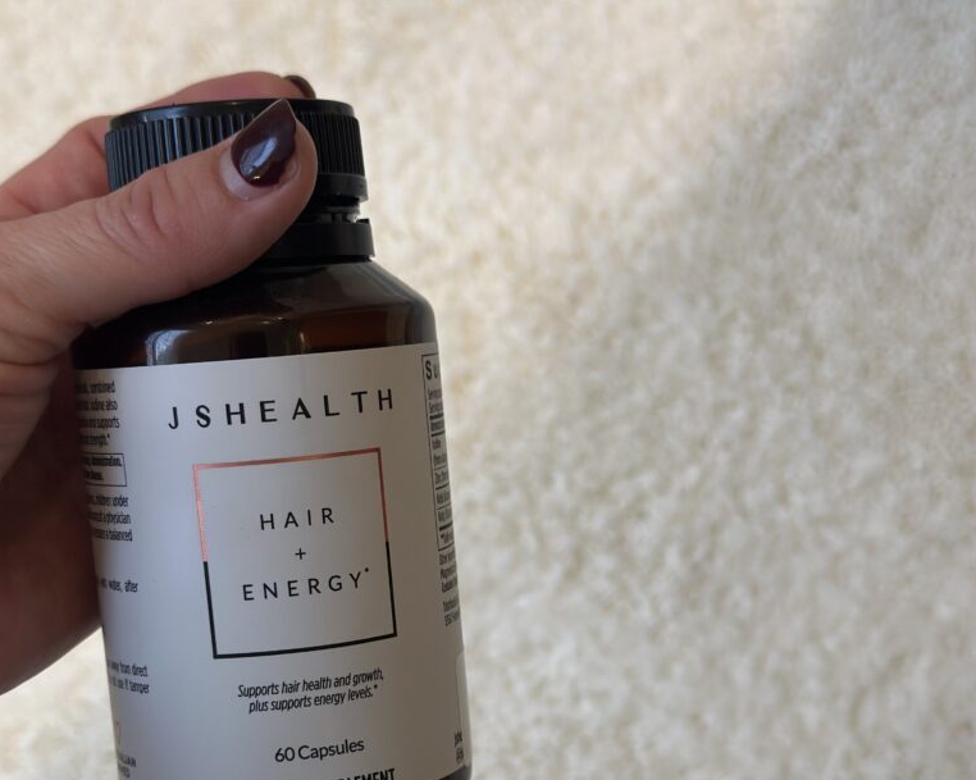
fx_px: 1819
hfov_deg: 30.0
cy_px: 593
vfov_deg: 23.9
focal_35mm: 63
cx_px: 485
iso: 160
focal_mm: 6.86
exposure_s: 1/120
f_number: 1.78
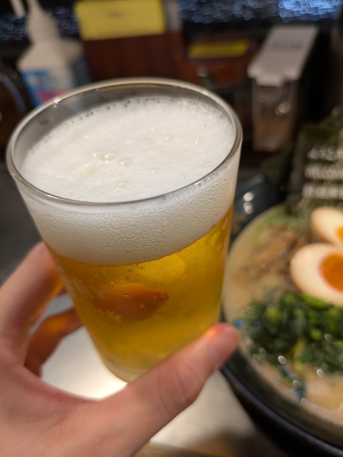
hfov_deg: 54.9
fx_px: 330
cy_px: 228
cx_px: 172
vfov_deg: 69.4
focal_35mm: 25
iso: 240
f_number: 1.89
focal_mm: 5.43
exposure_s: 1/100
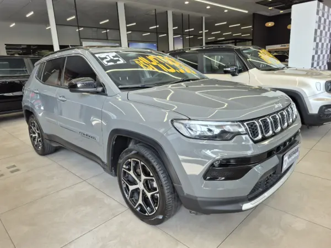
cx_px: 166
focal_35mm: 23
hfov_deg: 73.9
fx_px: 220
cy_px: 124
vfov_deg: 58.9
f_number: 1.8
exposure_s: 1/120
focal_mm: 5.4
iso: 32
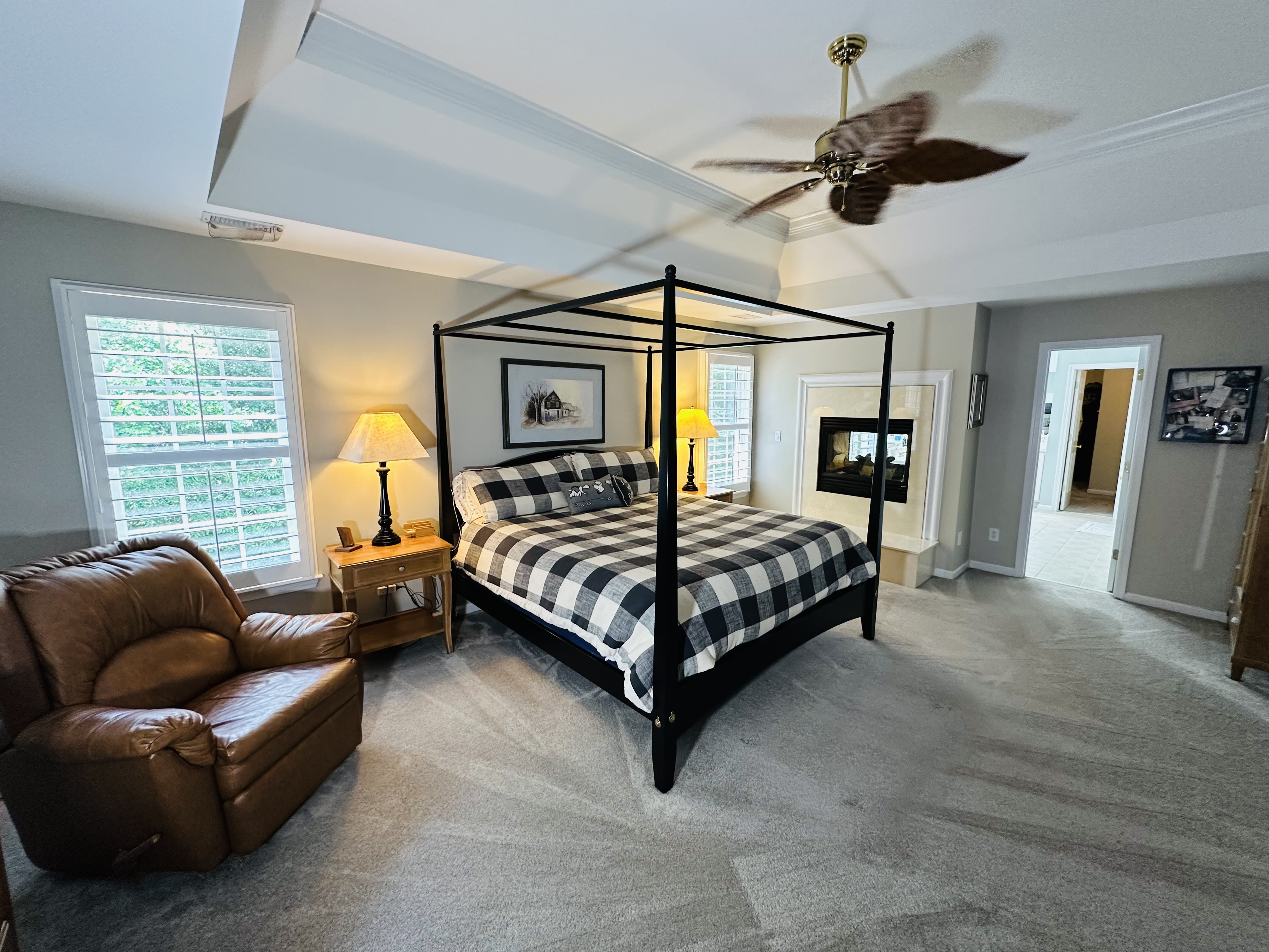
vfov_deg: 85.7
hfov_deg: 102.1
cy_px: 476
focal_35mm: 14
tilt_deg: -7.9
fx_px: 513
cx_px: 634
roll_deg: -0.6
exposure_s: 1/60
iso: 250
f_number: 2.2
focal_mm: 2.22
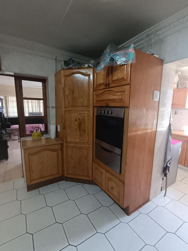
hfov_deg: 74.7
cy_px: 126
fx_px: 123
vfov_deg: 91.0
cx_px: 94
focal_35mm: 17
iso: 726
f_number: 2.2
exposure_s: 1/33.3
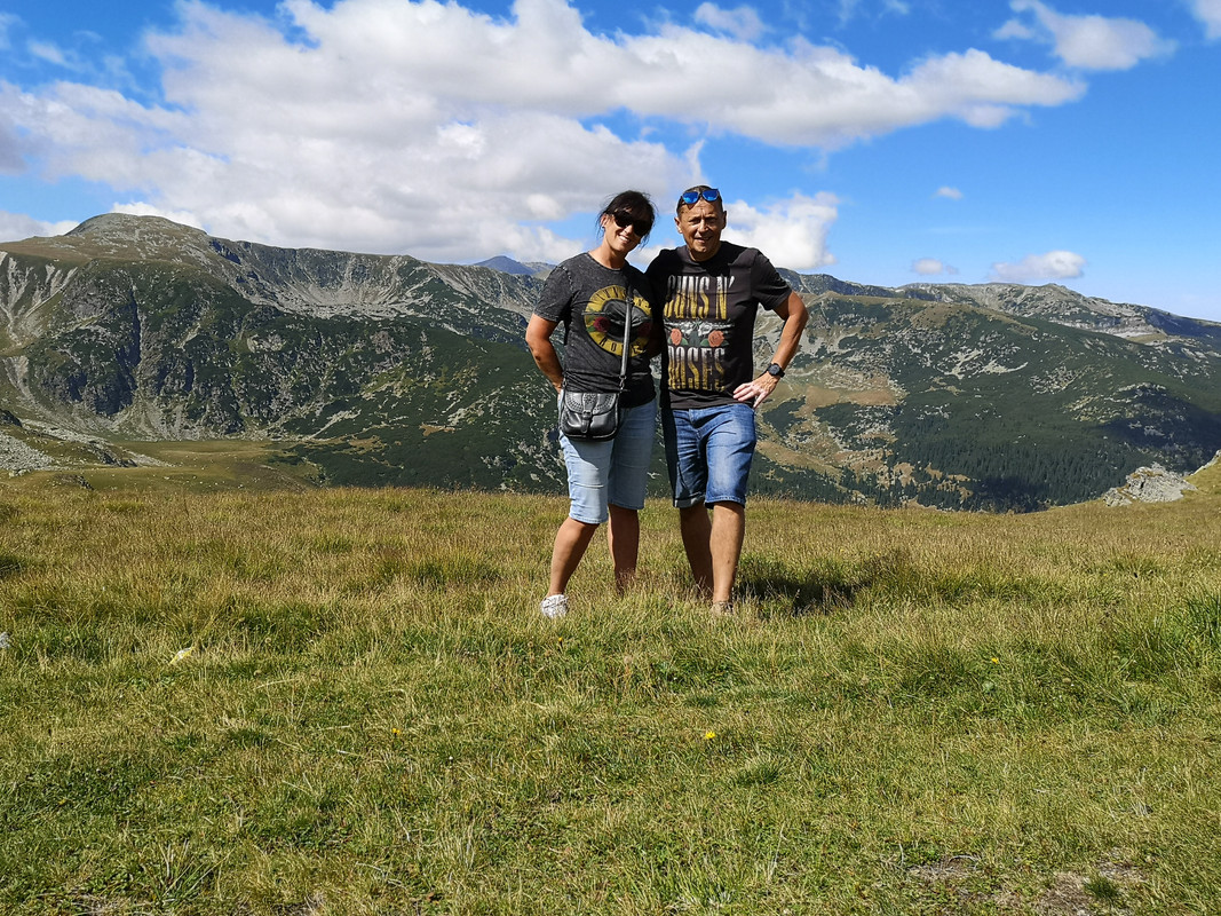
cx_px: 610
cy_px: 458
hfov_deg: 58.4
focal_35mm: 31
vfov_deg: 45.4
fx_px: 1093
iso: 50
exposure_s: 1/2451
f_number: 1.8
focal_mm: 3.95
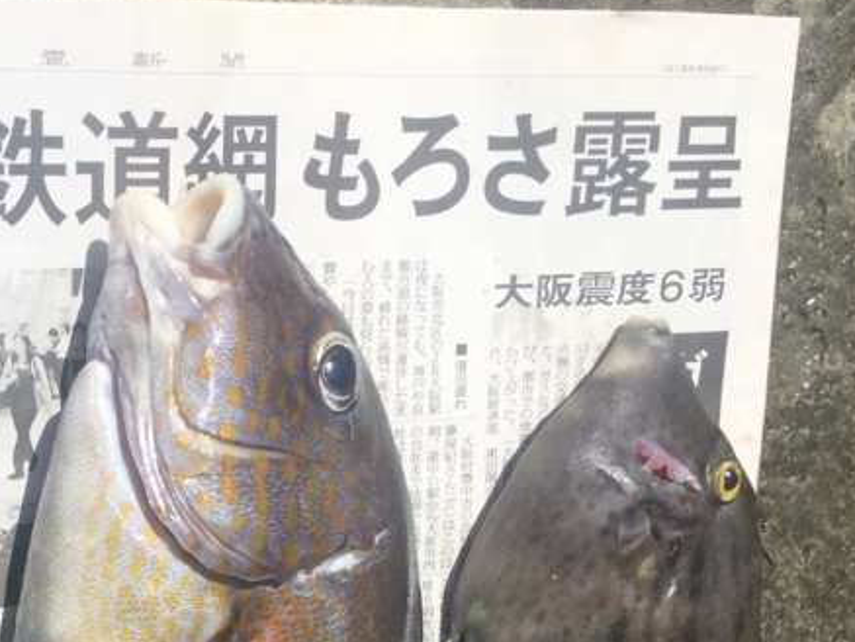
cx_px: 157
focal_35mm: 68
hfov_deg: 27.9
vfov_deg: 19.4
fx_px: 1680
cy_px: 910
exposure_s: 1/2740
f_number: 2.2
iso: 32
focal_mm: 4.15
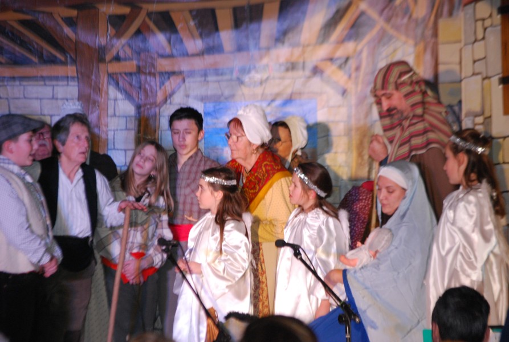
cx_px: 254
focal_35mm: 153
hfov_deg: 13.4
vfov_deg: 9.0
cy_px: 171
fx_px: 2168
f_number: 4.8
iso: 800
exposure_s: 1/60
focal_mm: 102
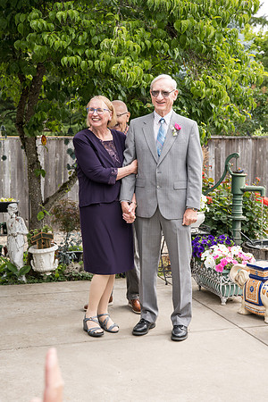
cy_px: 201
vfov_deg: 35.6
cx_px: 134
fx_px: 625
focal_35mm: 56
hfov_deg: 24.2
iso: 400
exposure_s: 1/500
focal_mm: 56
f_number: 5
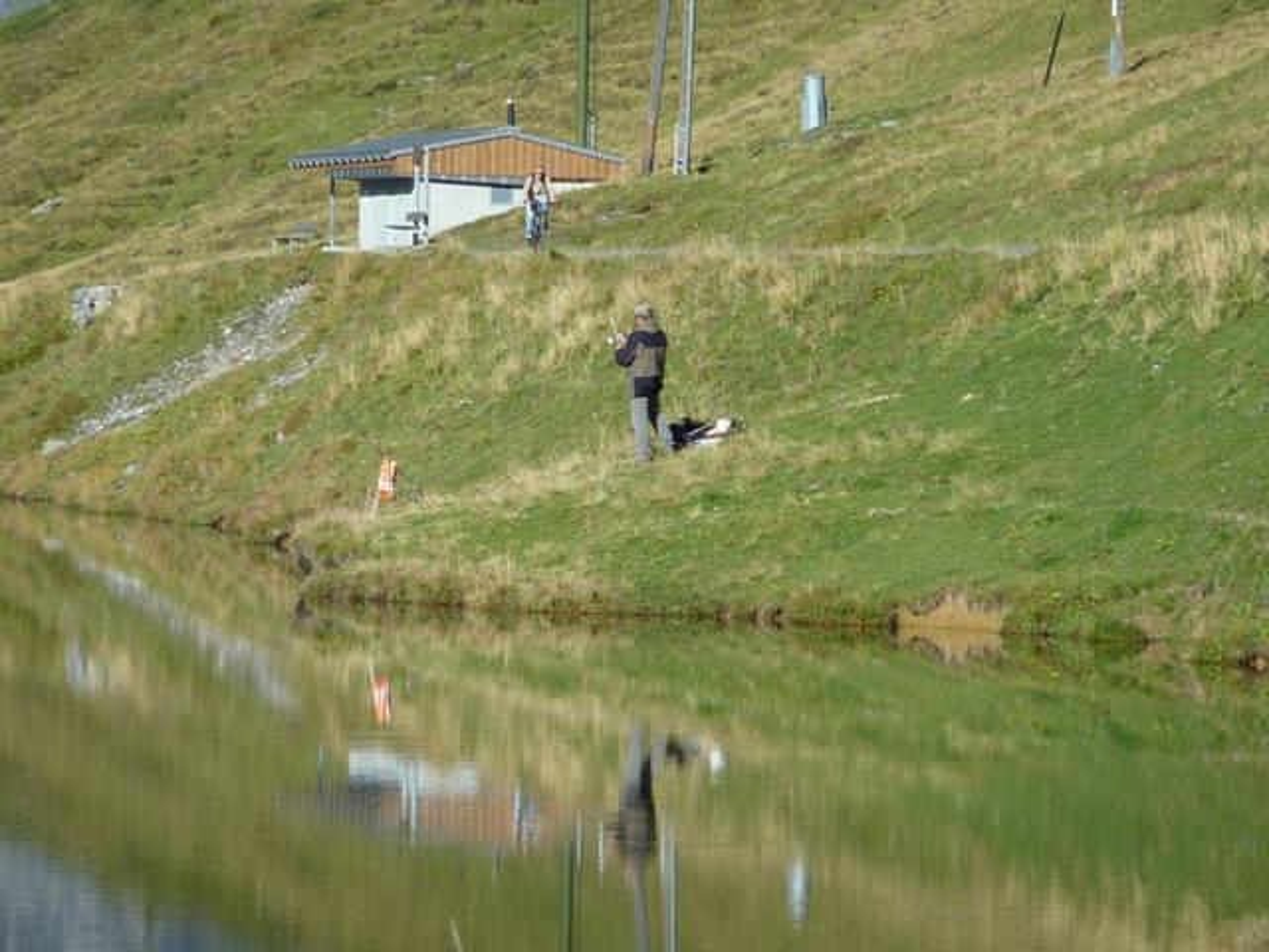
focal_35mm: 300
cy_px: 476
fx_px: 10998
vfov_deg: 5.0
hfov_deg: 6.6
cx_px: 634
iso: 80
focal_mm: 49.2
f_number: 4.9
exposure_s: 1/400
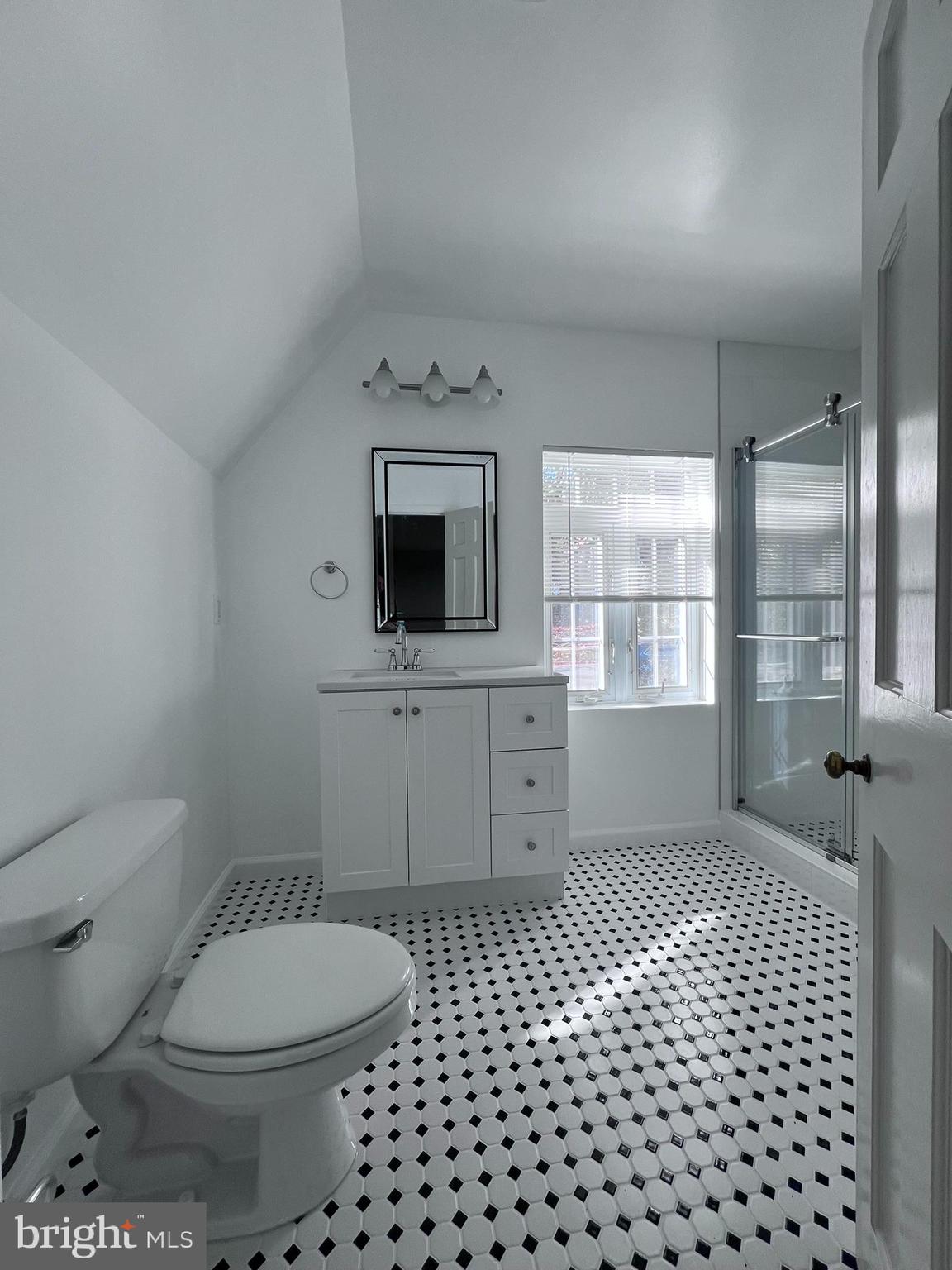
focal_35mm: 13
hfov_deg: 89.9
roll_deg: +0.8
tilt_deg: -0.8
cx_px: 476
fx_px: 477
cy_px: 635
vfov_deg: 106.2
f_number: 1.8
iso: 50
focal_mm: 1.57
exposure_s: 1/99
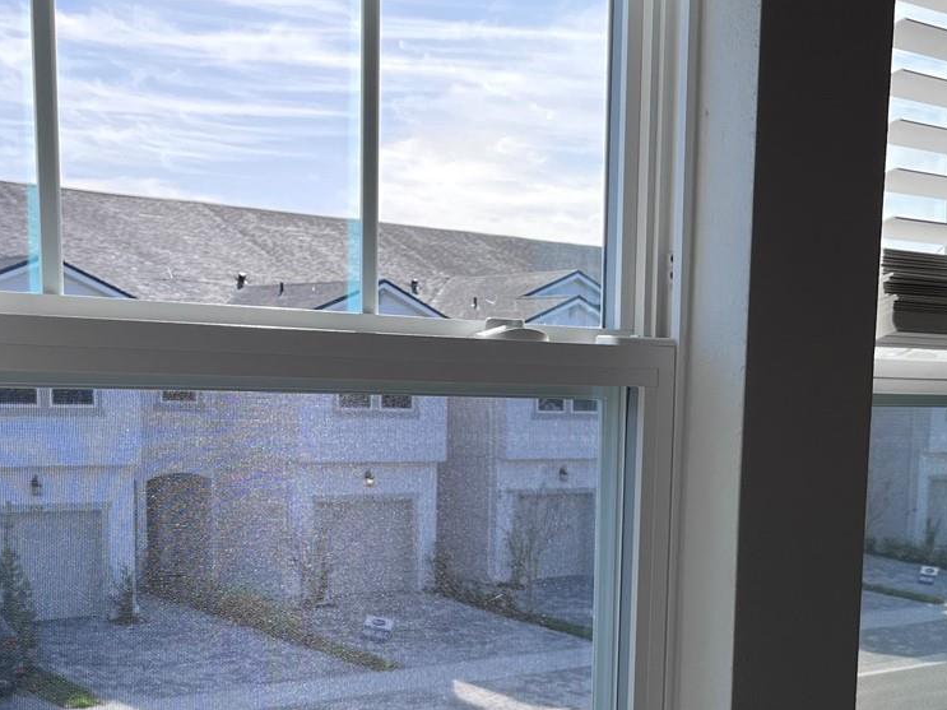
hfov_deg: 34.1
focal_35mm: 56
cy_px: 600
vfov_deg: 25.5
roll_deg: -1.4
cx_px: 608
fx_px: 1532
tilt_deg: -7.7
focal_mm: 5.1
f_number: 1.6
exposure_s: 1/1325
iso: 50
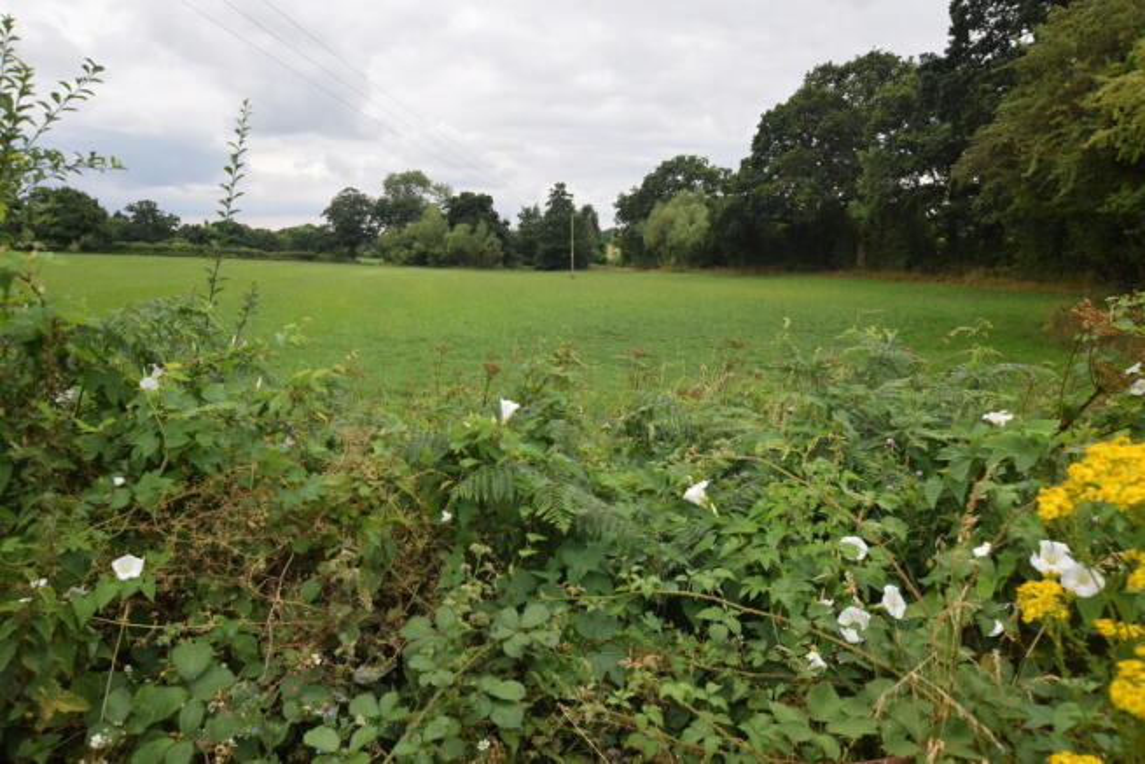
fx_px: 811
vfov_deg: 50.4
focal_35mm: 26
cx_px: 572
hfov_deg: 70.4
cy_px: 382
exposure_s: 1/250
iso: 250
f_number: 8
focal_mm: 17
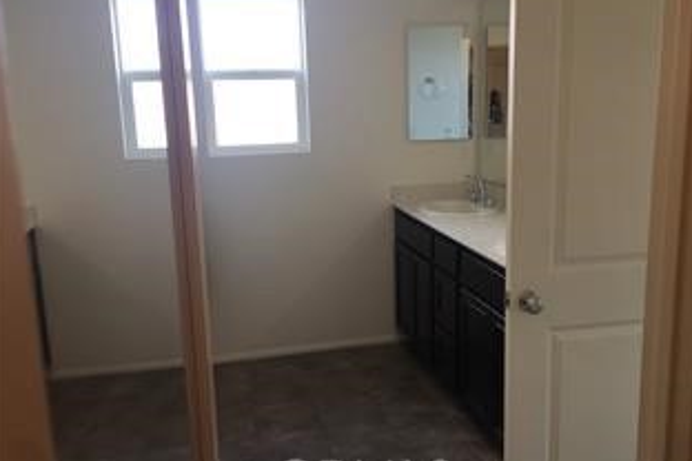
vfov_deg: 40.0
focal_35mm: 33
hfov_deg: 57.2
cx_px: 369
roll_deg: +0.3
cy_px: 228
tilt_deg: -11.2
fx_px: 634
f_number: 2.2
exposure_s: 1/50
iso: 32
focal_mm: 4.15
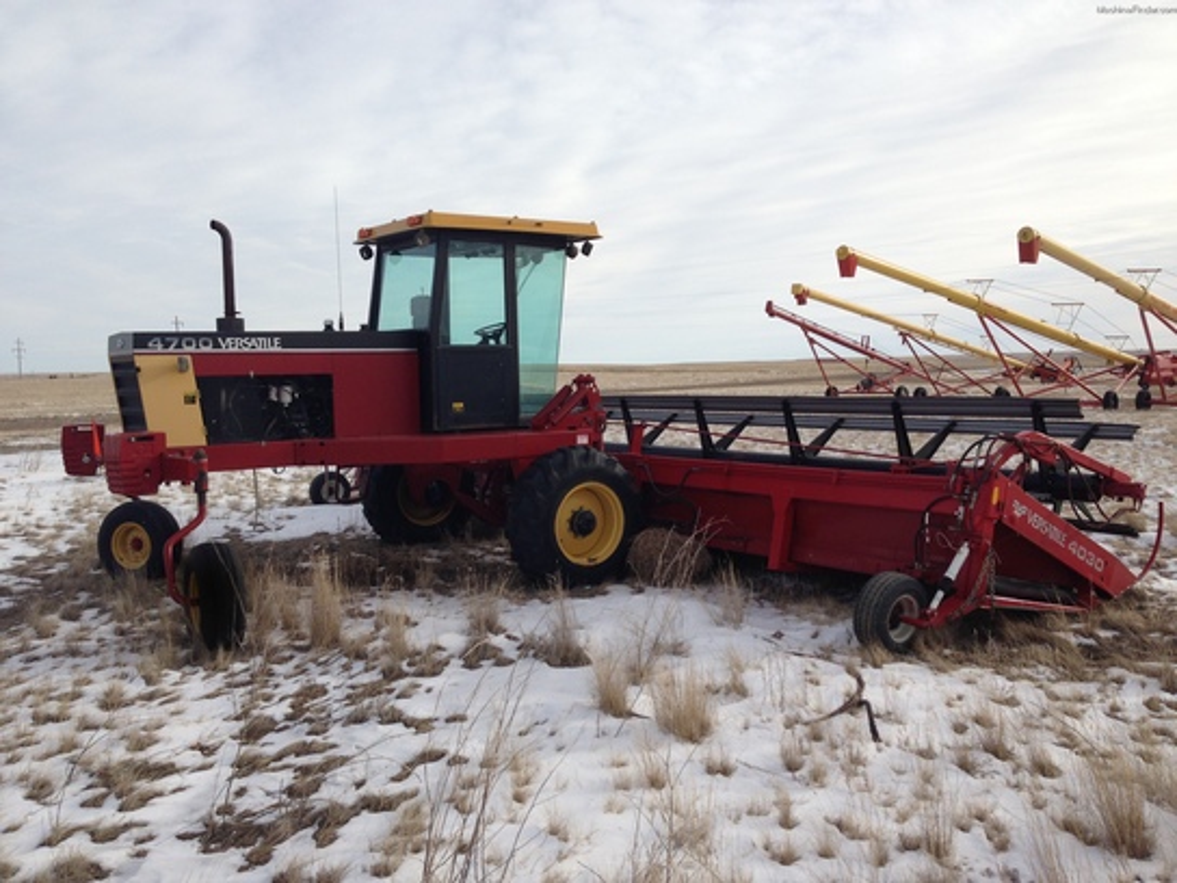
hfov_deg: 55.4
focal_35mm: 33
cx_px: 588
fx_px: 1122
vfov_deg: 42.9
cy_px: 442
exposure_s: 1/1323
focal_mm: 4.13
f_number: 2.4
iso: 50
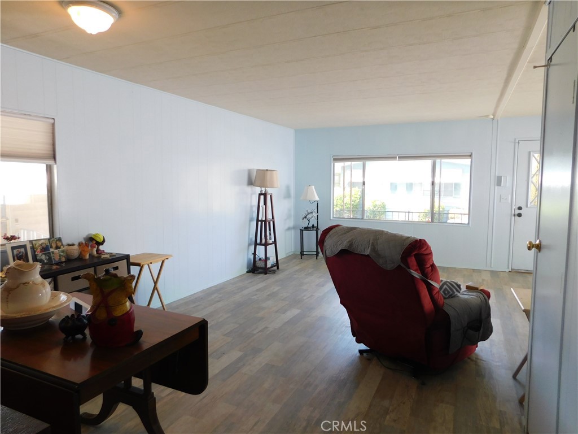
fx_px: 384
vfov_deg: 58.9
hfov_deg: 73.9
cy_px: 217
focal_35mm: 23
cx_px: 289
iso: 125
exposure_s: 1/50
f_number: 3
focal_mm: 4
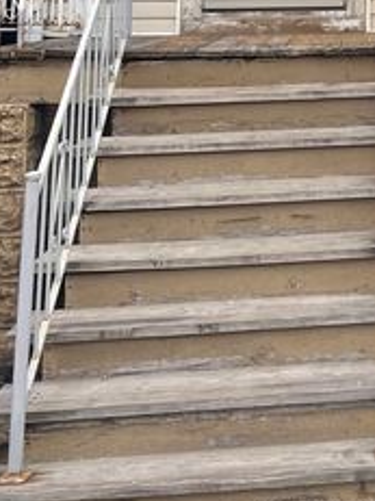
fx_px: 1084
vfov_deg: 23.5
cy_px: -116
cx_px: 501
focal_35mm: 75
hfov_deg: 18.2
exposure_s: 1/1124
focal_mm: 5.7
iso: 50
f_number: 1.5
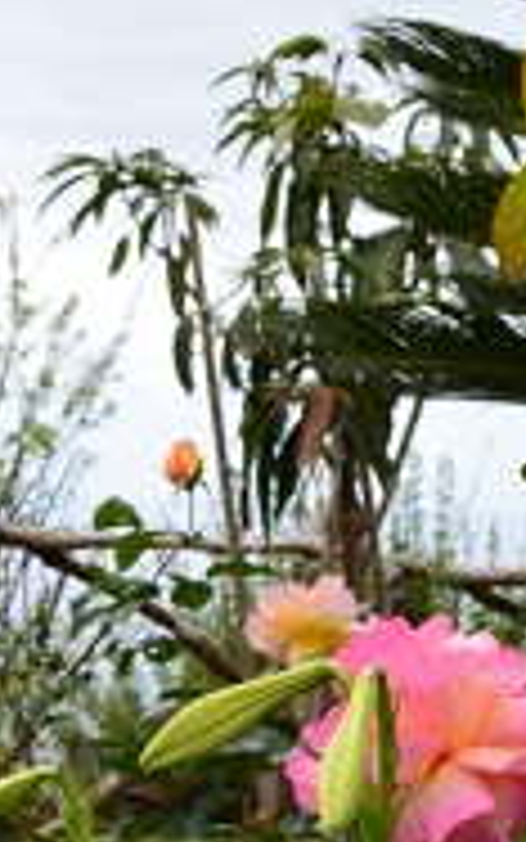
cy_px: 783
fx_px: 2429
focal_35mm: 106
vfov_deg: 19.2
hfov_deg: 12.0
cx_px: -135
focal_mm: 22
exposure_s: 1/125
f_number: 11
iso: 180
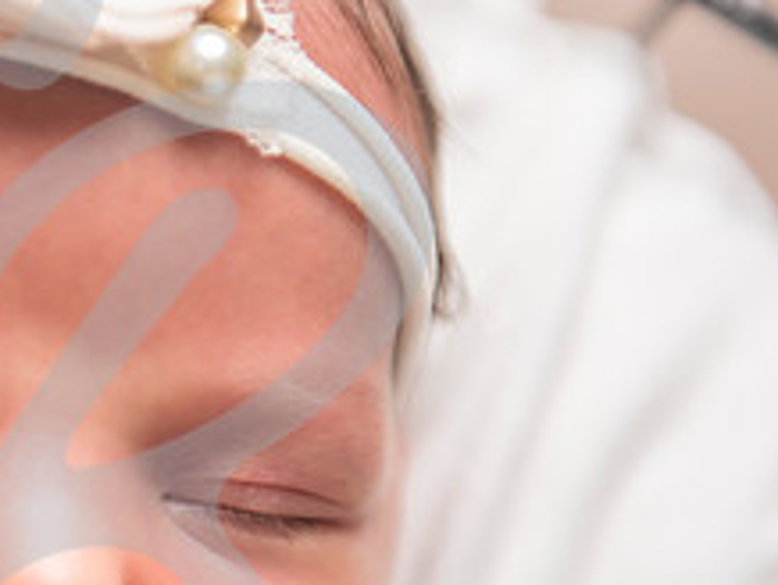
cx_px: -132
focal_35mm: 179
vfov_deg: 8.3
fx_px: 4027
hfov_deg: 10.9
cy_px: 523
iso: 100
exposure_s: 1/100
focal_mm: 70
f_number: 2.8
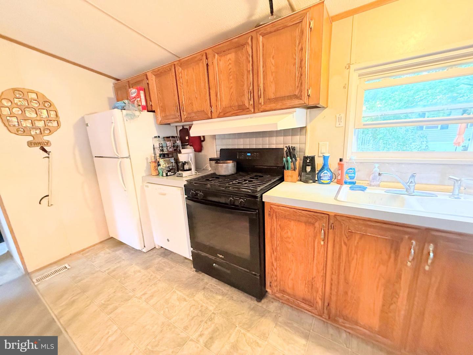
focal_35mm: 14
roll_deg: +2.6
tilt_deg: -13.9
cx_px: 236
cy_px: 178
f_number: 2.2
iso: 800
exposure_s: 1/60
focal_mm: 2.22
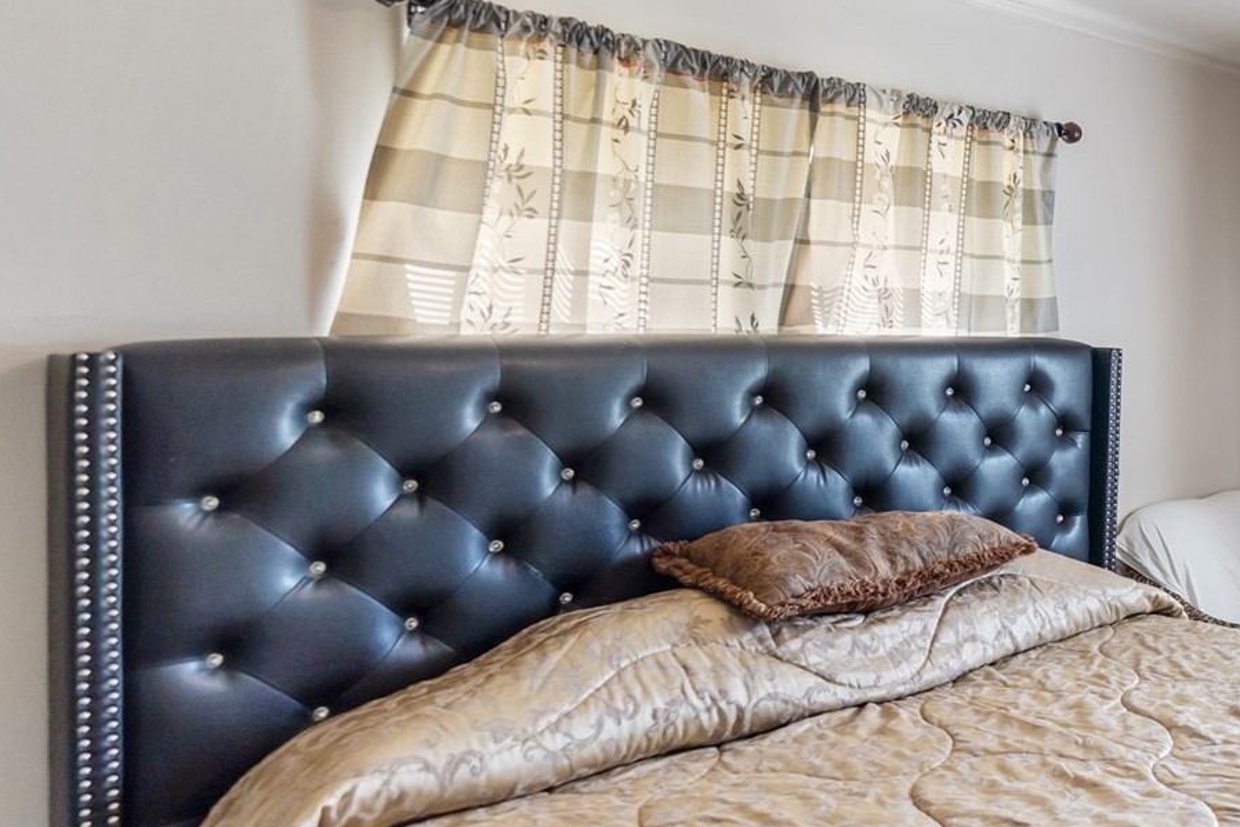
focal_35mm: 35
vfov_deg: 37.7
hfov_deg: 42.5
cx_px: 1367
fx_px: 1210
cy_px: 371
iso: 400
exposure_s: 1/60
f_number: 2.8
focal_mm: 15.5
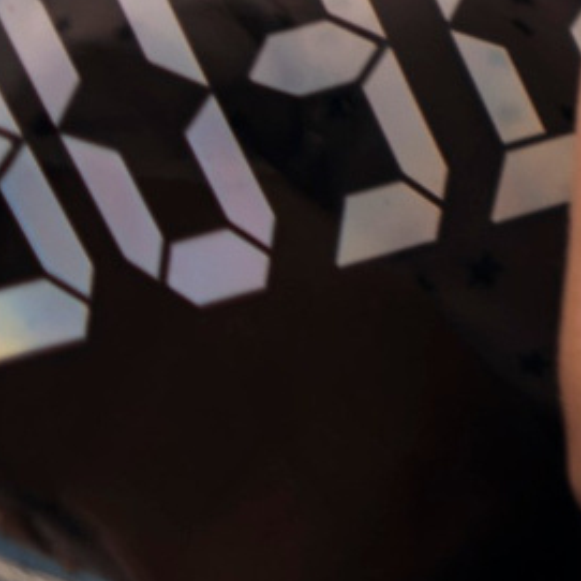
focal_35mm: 697
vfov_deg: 2.5
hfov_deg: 2.5
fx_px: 13235
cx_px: 2056
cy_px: -421
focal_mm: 85
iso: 100
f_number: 1.8
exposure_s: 1/100
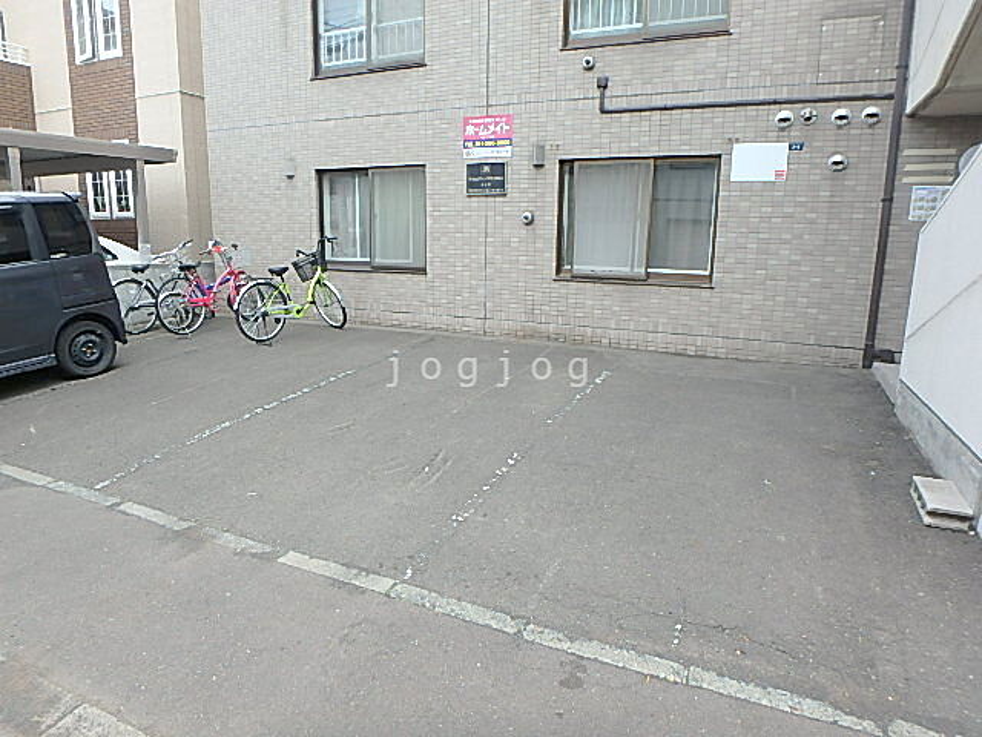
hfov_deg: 79.0
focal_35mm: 21
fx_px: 596
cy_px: 368
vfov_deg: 63.4
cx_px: 491
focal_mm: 3.7
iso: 125
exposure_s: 1/160
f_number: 3.5
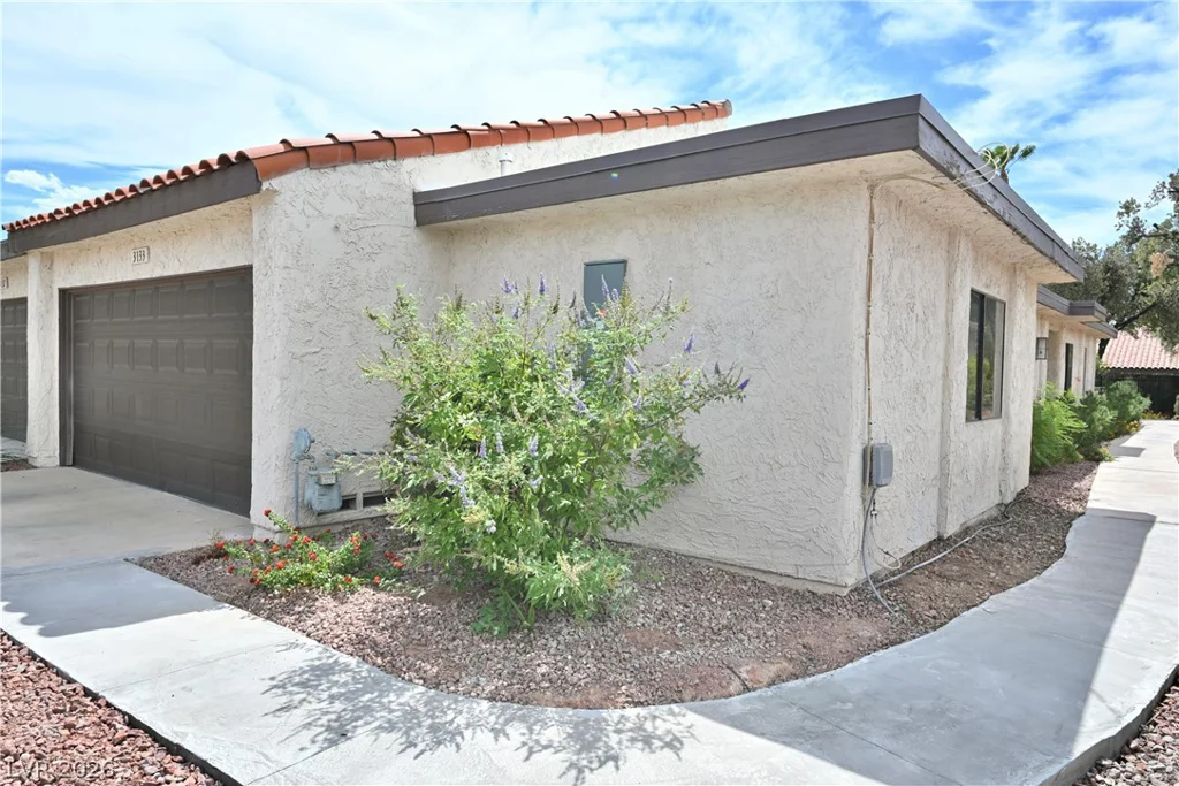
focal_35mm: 22
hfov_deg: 79.9
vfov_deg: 58.4
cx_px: 590
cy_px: 393
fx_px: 704
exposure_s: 1/60
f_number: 14
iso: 100
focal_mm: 21.5
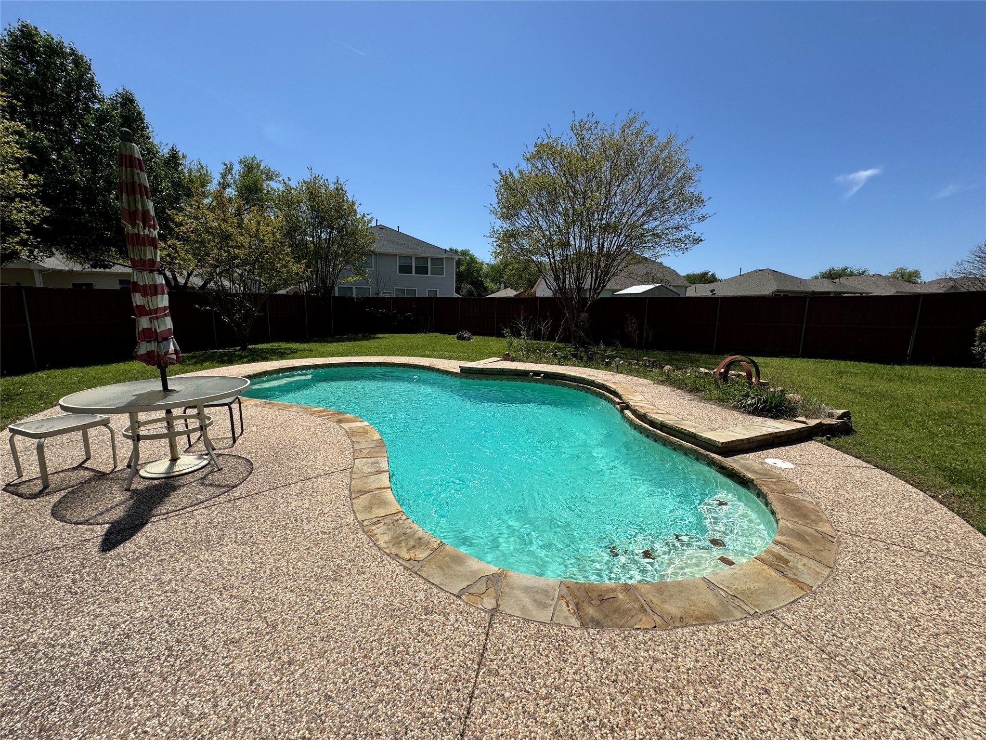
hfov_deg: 102.1
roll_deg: -1.8
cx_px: 493
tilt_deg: -9.3
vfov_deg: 85.7
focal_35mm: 14
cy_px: 370
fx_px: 399
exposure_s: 1/3247
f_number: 2.2
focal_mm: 2.22
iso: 50
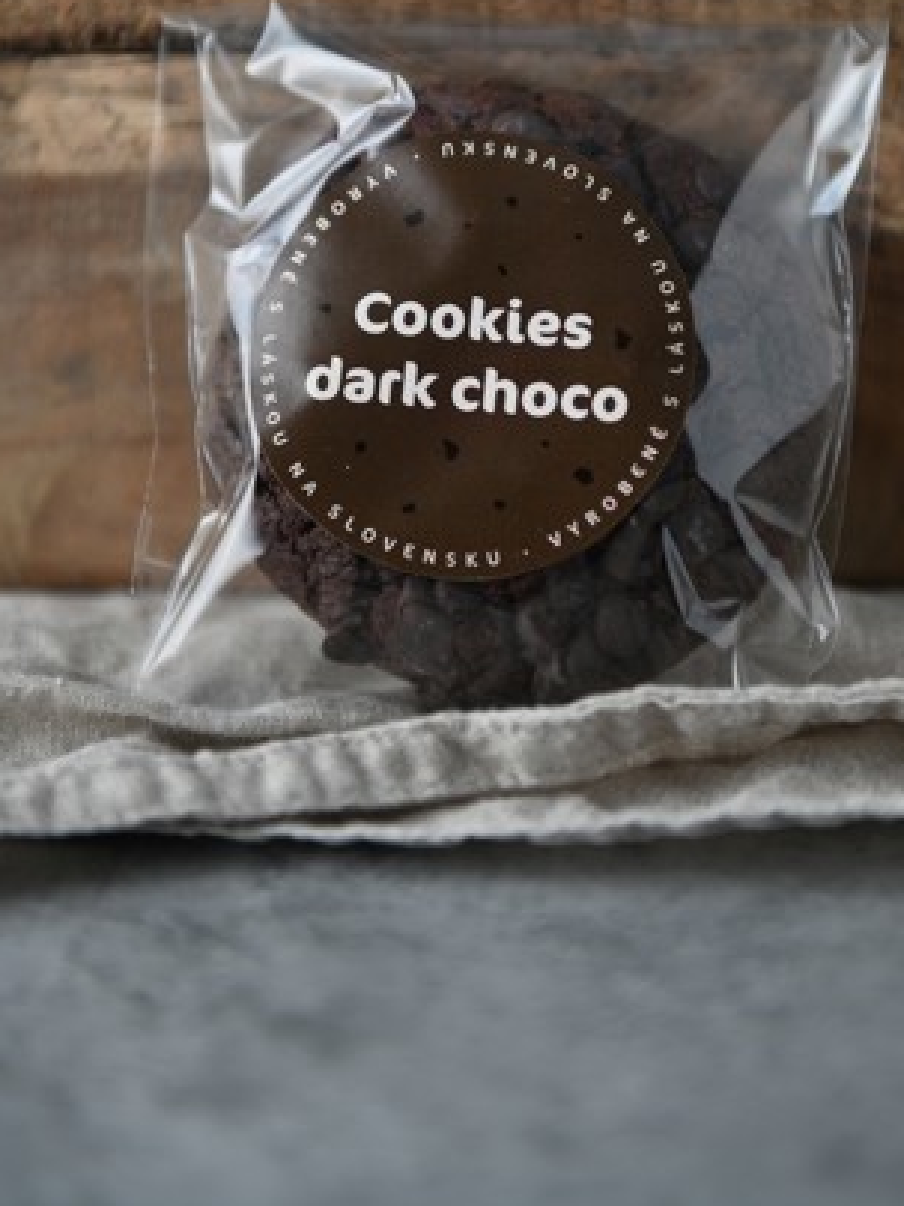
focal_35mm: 100
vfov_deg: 19.5
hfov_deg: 14.8
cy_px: 325
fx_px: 3482
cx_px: 568
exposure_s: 1/100
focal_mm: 70
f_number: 2.8
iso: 100
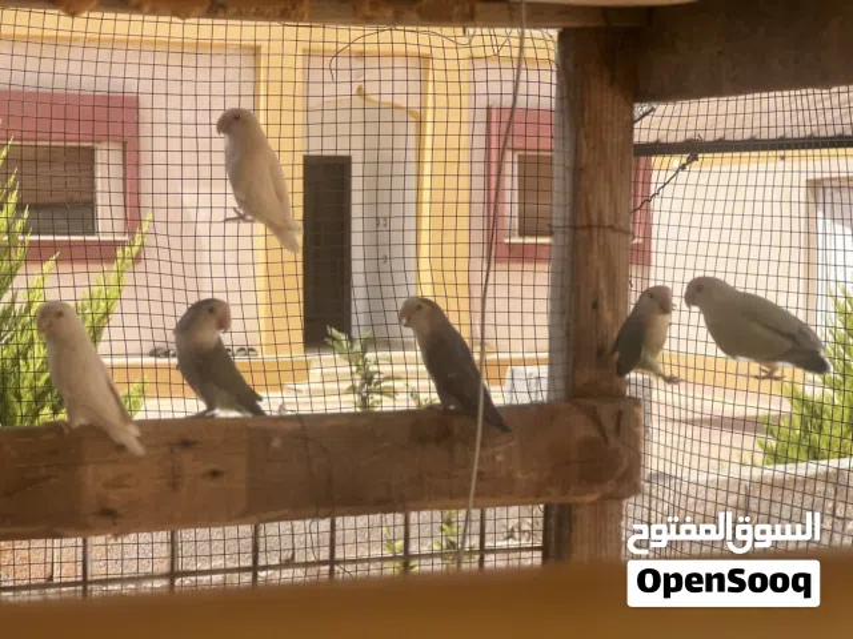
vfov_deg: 19.1
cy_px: 320
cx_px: 426
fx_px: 1897
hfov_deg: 25.3
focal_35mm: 77
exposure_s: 1/558
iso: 32
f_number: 2.8
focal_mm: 9
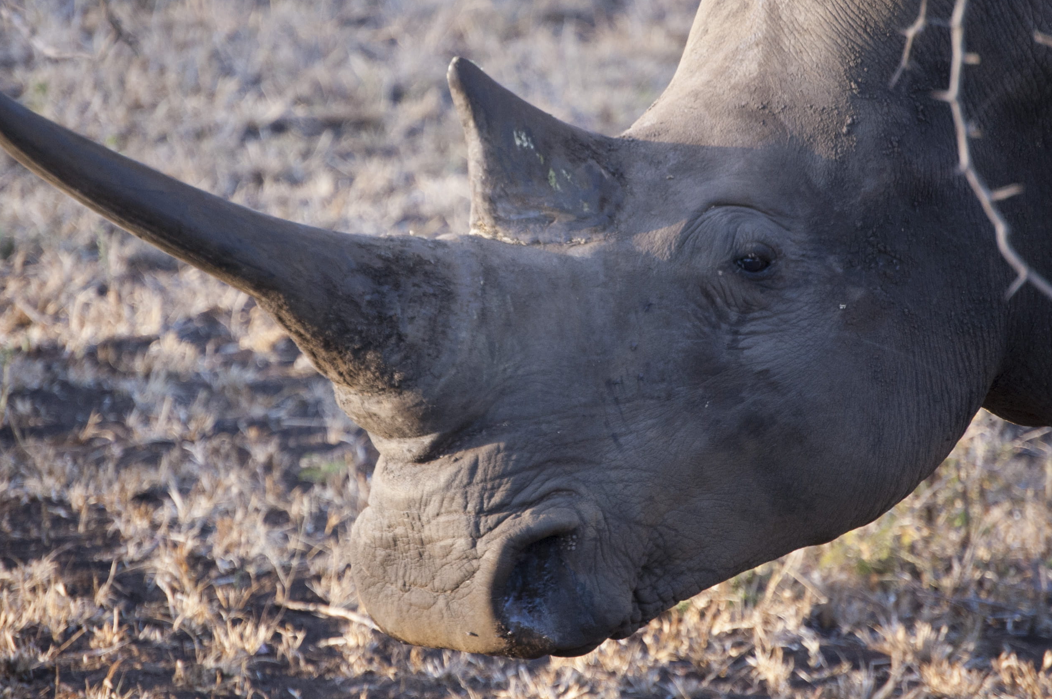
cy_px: 306
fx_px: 10480
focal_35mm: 359
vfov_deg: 3.8
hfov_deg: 5.7
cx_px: 498
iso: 800
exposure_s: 1/160
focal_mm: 200
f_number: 5.6
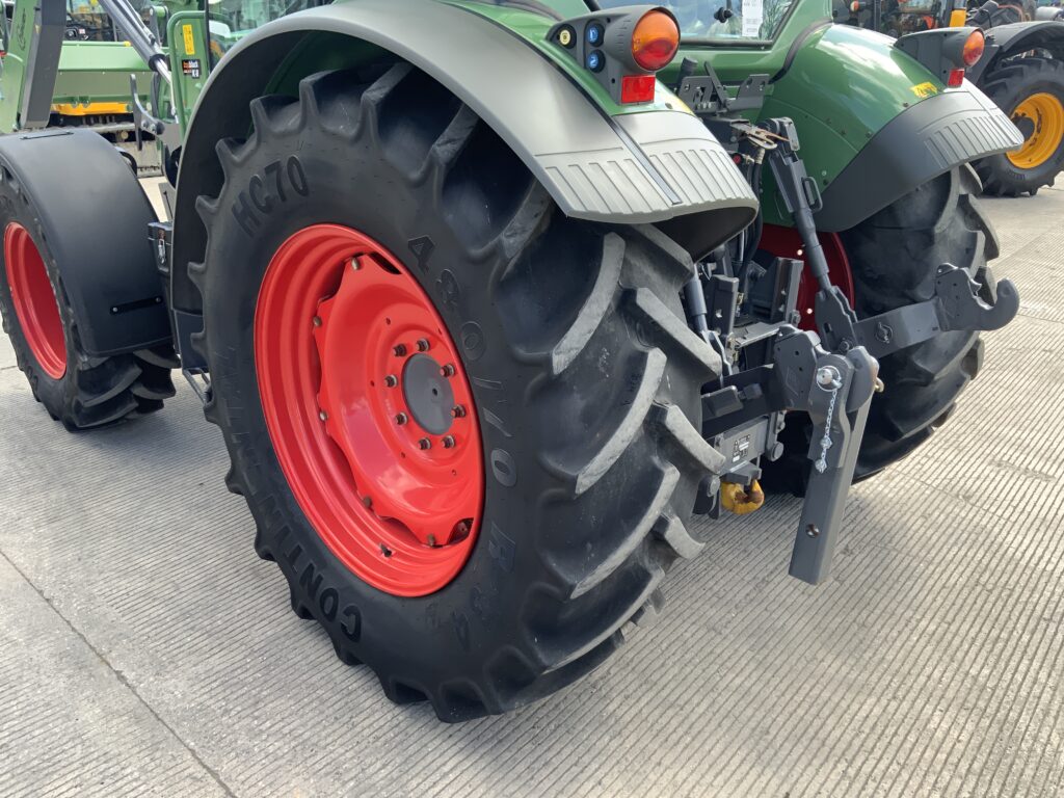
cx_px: 532
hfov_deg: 61.7
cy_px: 399
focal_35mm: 29
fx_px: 891
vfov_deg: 48.2
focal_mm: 3
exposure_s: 1/194
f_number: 1.8
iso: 16
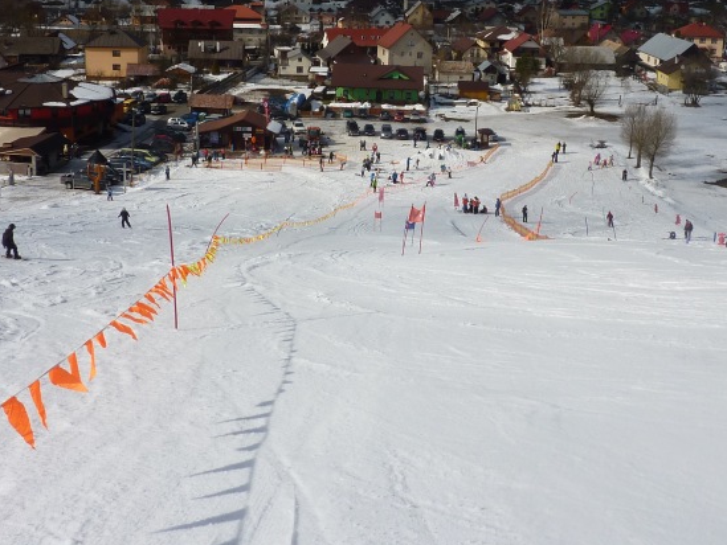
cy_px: 129
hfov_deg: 45.7
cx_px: 401
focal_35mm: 41
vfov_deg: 34.3
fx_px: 861
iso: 80
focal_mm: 4.1
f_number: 5.6
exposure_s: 1/800
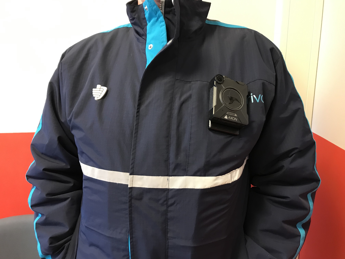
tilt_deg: -14.3
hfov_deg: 63.4
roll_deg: +1.3
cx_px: 172
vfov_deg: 49.7
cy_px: 130
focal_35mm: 28
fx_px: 279
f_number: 1.8
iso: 100
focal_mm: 3.99
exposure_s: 1/14
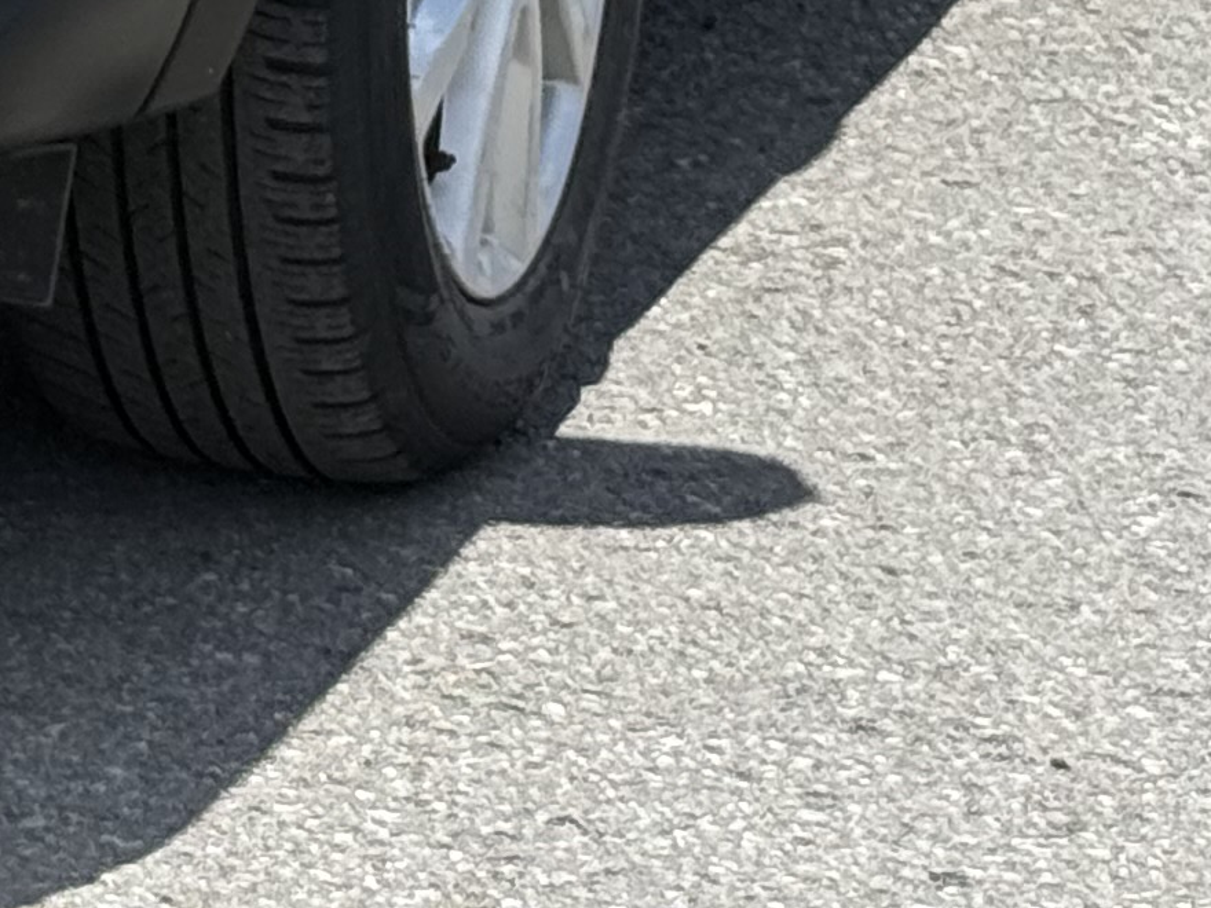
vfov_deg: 6.5
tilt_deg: -4.4
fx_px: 7696
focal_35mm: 220
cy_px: -1167
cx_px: -870
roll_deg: -0.5
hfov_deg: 8.7
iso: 80
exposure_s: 1/6024
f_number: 1.78
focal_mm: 6.76
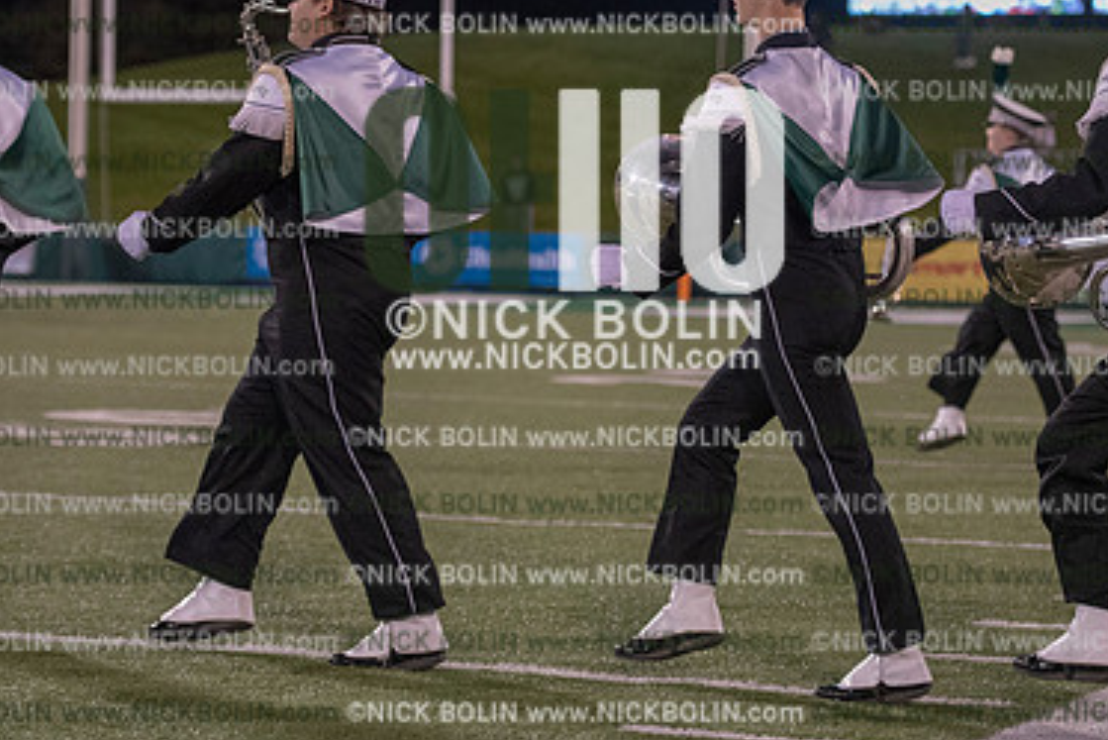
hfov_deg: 15.5
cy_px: 230
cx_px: 573
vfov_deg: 10.4
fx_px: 4064
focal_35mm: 132
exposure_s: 1/1250
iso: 5000
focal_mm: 85
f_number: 3.2
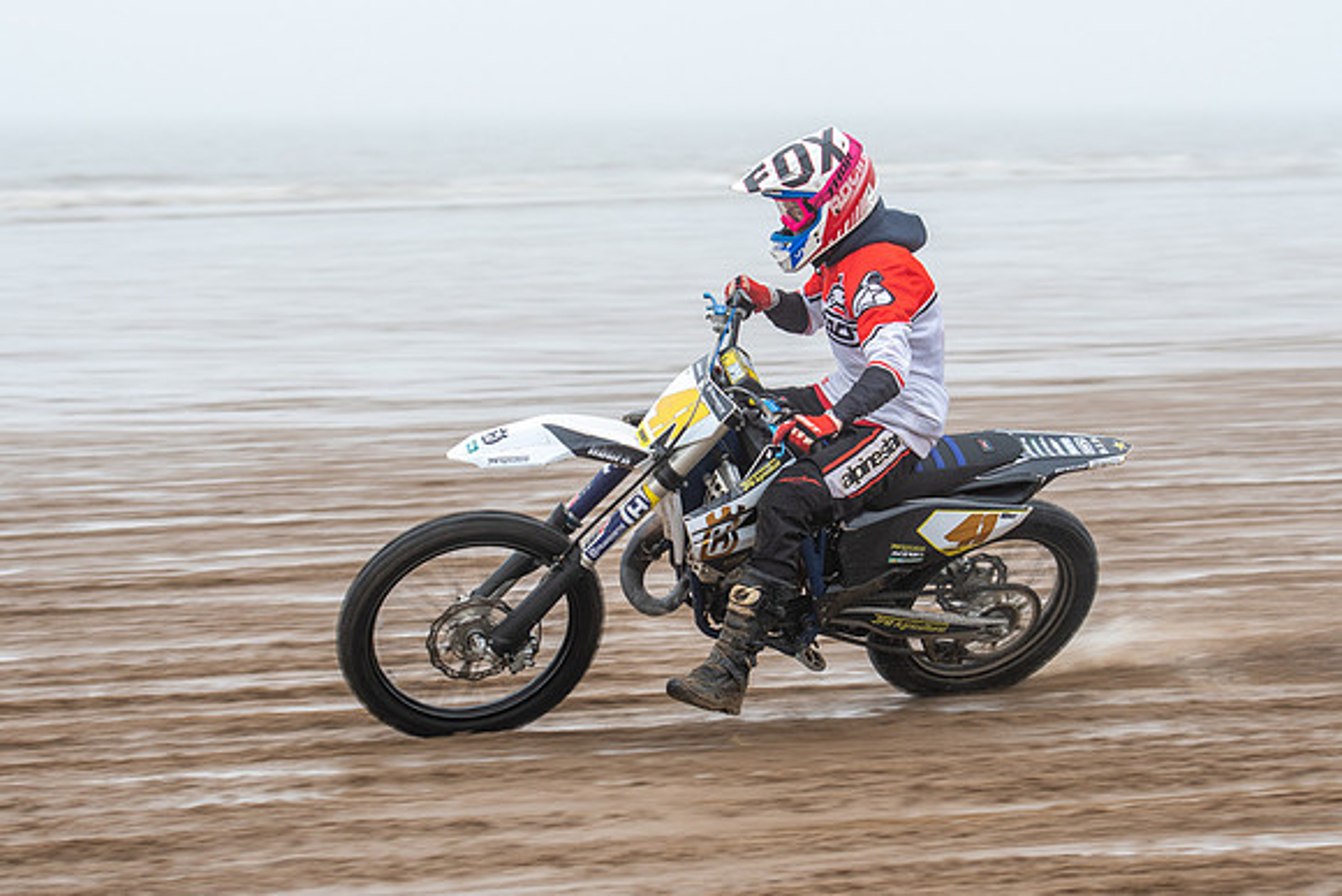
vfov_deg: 11.1
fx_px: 4626
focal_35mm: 124
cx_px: 671
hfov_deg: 16.5
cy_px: 448
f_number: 4
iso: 200
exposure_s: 1/400
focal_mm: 78
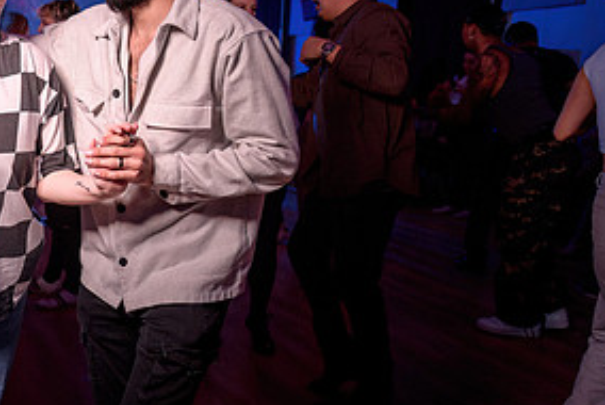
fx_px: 824
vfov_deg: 27.6
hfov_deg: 36.5
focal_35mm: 49
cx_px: 11
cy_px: 197
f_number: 2.8
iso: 500
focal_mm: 24
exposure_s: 1/100
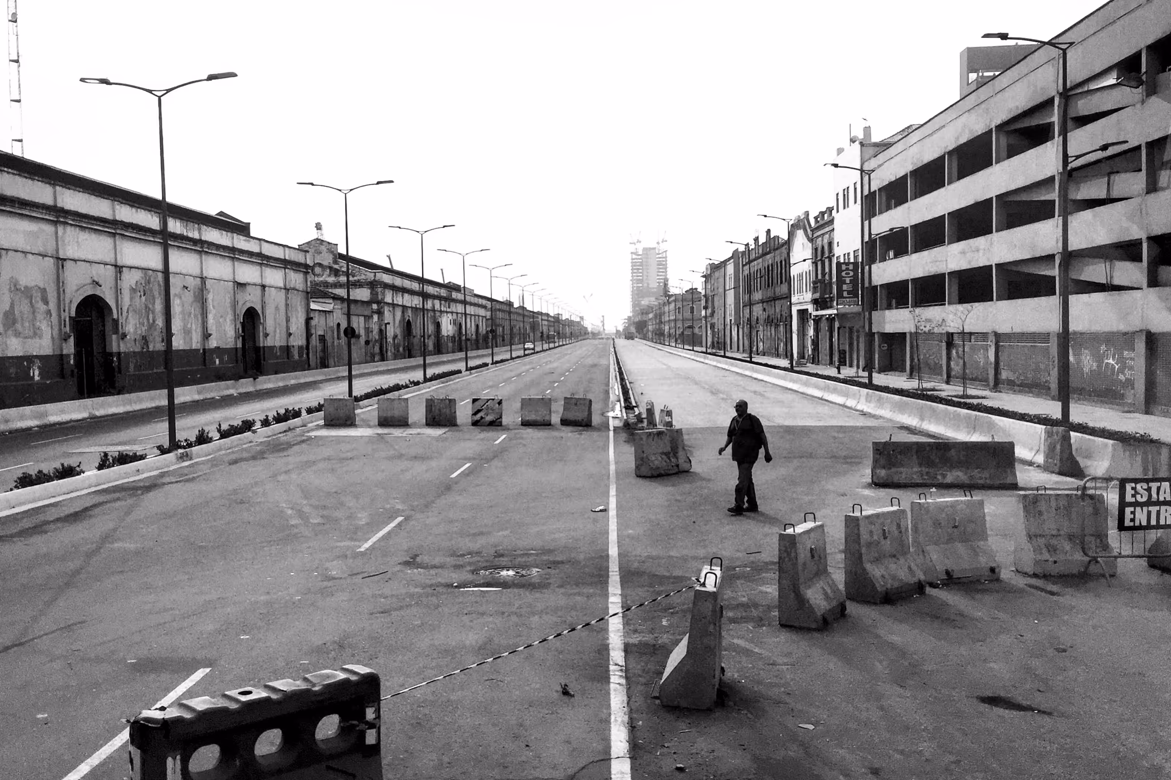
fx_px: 1008
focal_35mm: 31
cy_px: 419
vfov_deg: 42.3
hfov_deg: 60.3
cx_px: 593
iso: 32
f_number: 2.2
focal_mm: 4.15
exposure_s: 1/1276
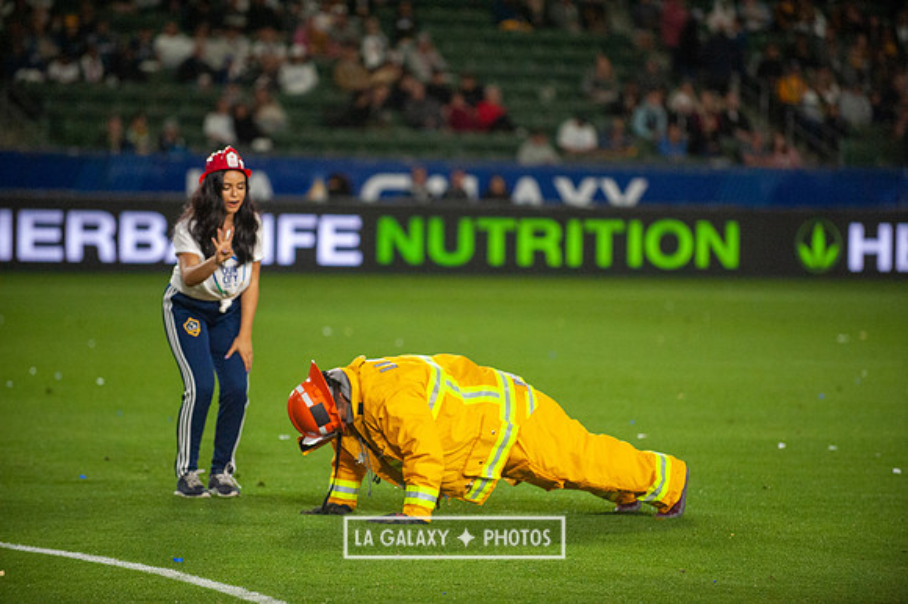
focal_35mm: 180
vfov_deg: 7.6
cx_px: 454
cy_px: 302
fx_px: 4537
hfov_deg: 11.4
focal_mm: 180
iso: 3200
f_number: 2.8
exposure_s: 1/2500
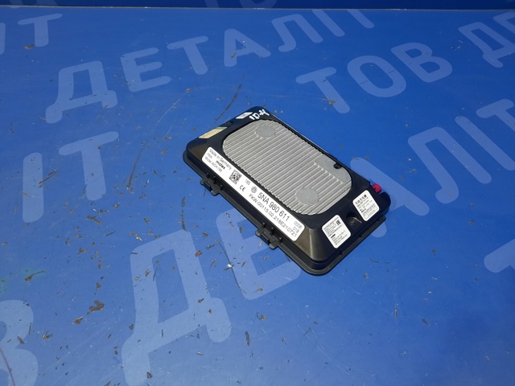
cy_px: 193
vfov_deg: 54.9
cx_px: 258
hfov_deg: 69.4
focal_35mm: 25
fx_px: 372
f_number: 2
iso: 320
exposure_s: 1/50
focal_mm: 4.6
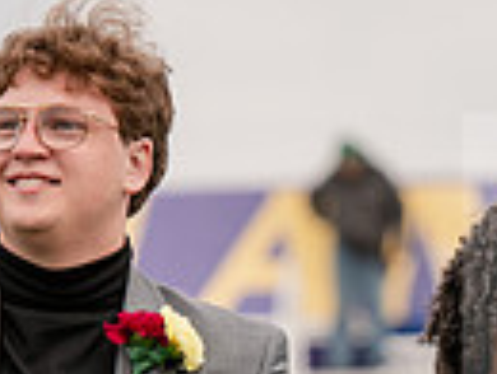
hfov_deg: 2.8
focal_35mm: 707
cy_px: 574
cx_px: 348
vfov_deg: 2.1
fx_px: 10170
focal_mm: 165
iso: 320
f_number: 4.5
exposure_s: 1/1250
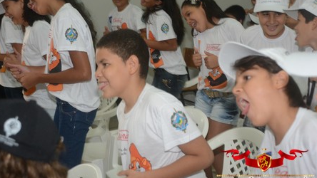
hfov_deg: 30.1
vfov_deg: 17.2
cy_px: 88
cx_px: 157
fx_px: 589
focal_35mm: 70
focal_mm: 44
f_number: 4.5
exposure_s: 1/100
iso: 1600
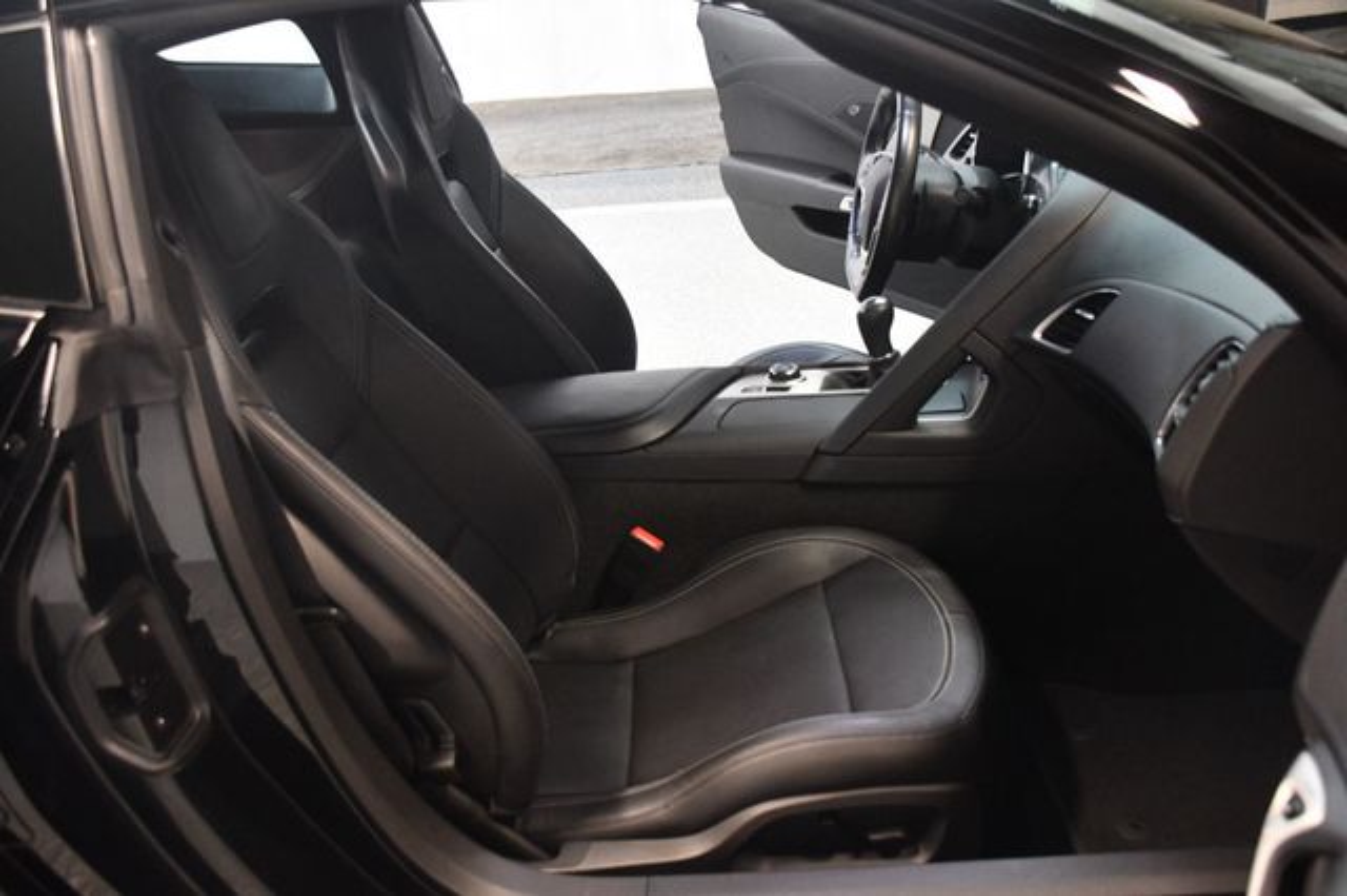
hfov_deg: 53.2
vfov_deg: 36.8
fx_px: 1346
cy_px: 448
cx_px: 674
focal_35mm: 36
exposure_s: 1/60
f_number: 3.8
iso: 3600
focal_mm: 24
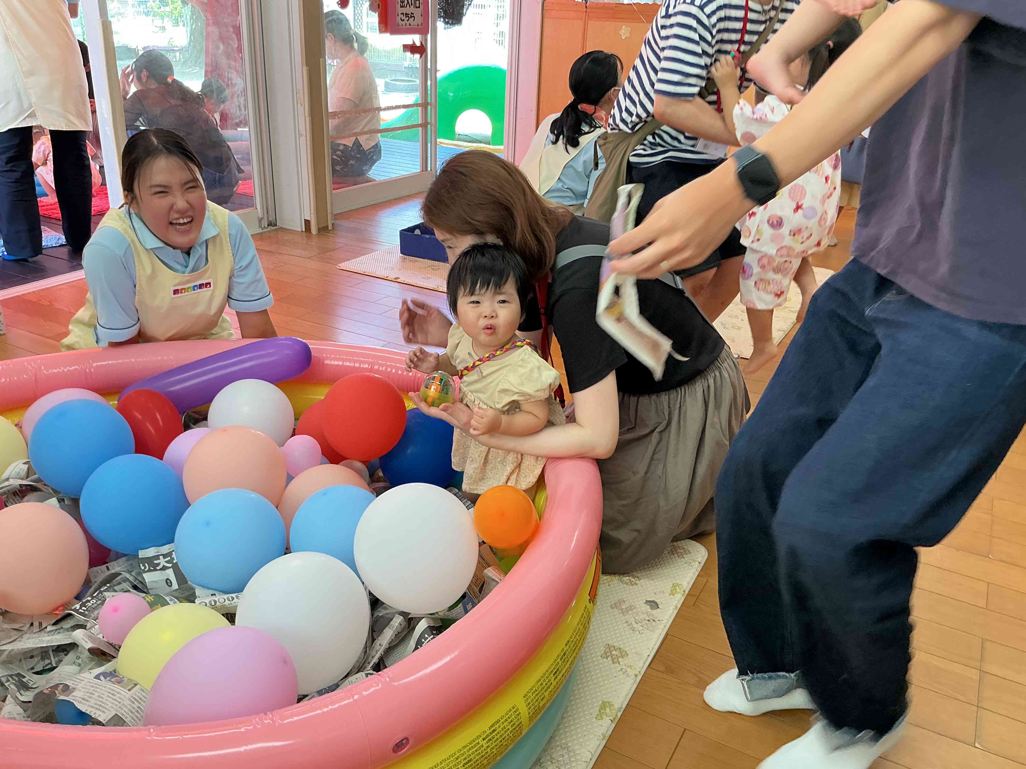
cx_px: 513
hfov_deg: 61.7
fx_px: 860
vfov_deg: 48.2
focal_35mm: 29
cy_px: 384
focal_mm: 3
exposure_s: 1/60
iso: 40
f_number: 1.8
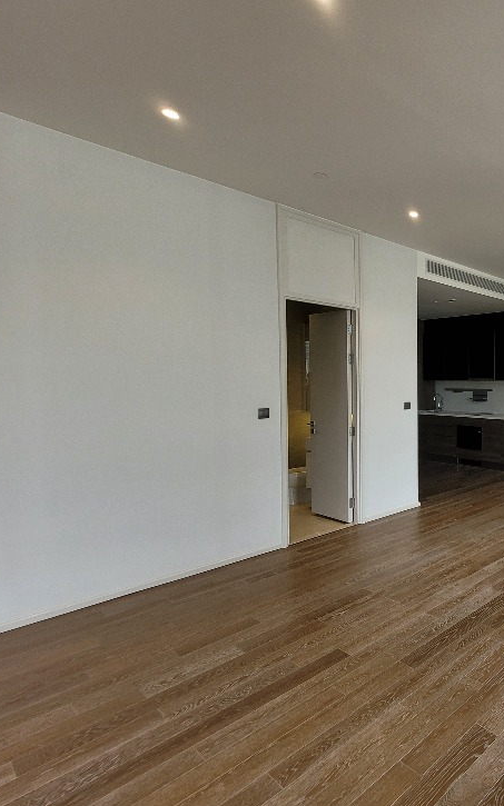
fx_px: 418
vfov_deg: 88.0
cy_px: 399
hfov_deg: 47.3
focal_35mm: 19
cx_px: 541
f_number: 2.2
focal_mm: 1.74
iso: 80
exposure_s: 1/100
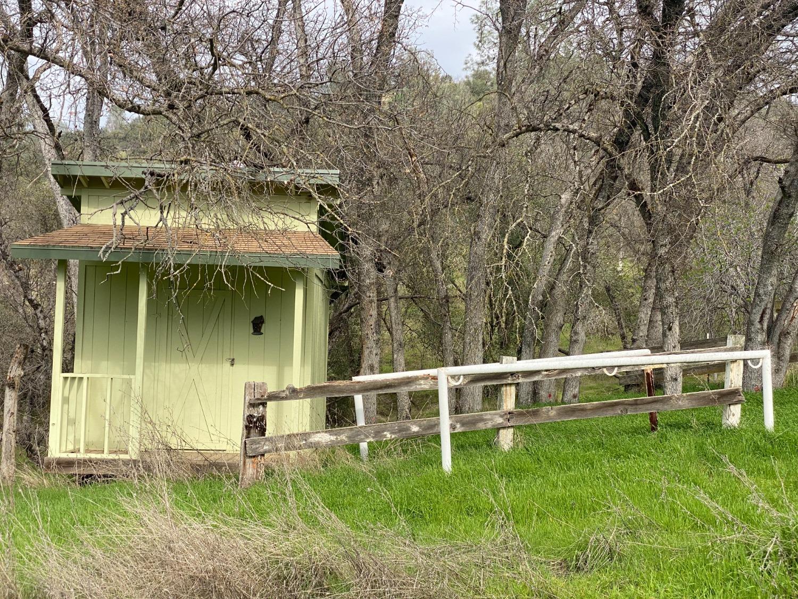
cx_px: 399
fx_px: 1199
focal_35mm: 52
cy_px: 300
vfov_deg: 28.0
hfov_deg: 36.8
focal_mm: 6
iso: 20
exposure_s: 1/813
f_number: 2
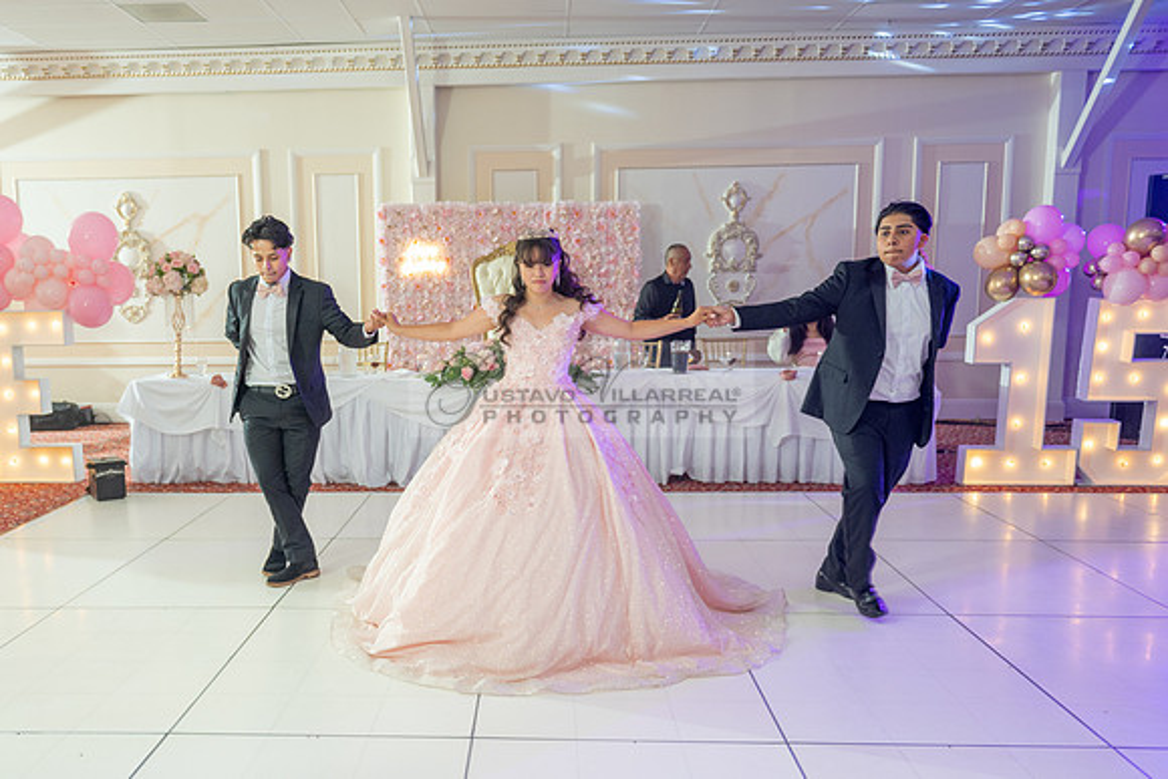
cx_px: 485
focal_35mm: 33
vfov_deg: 39.8
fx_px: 1071
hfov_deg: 56.9
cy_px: 459
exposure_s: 1/100
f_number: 2.8
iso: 400
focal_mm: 28
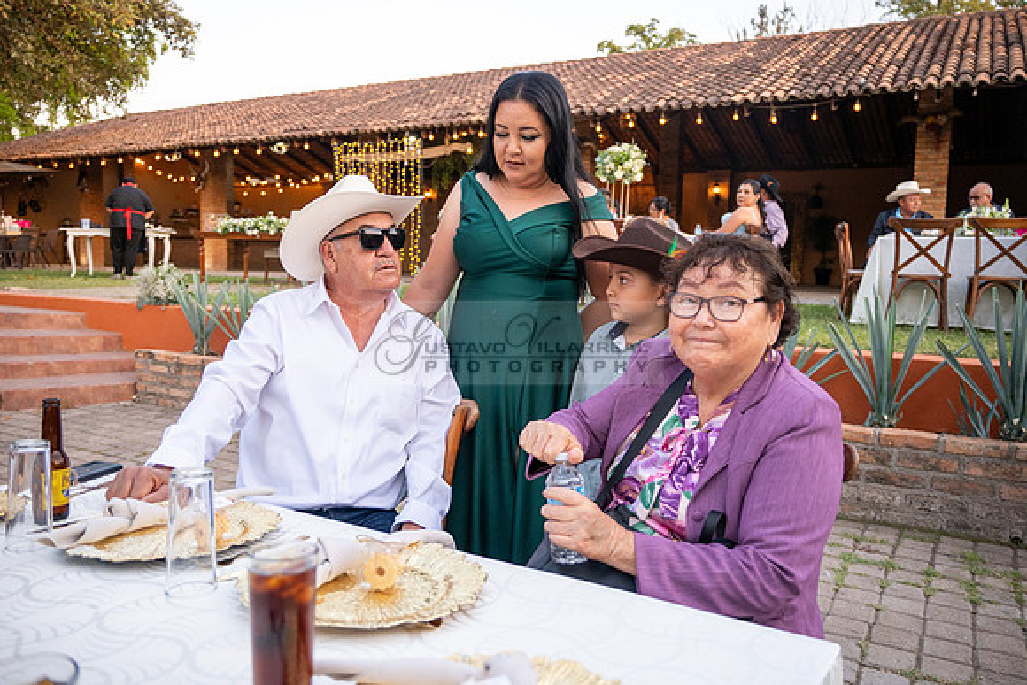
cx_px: 514
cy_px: 342
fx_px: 799
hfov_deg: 65.5
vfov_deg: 46.4
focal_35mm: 28
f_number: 4
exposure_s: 1/400
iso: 1000
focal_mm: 28
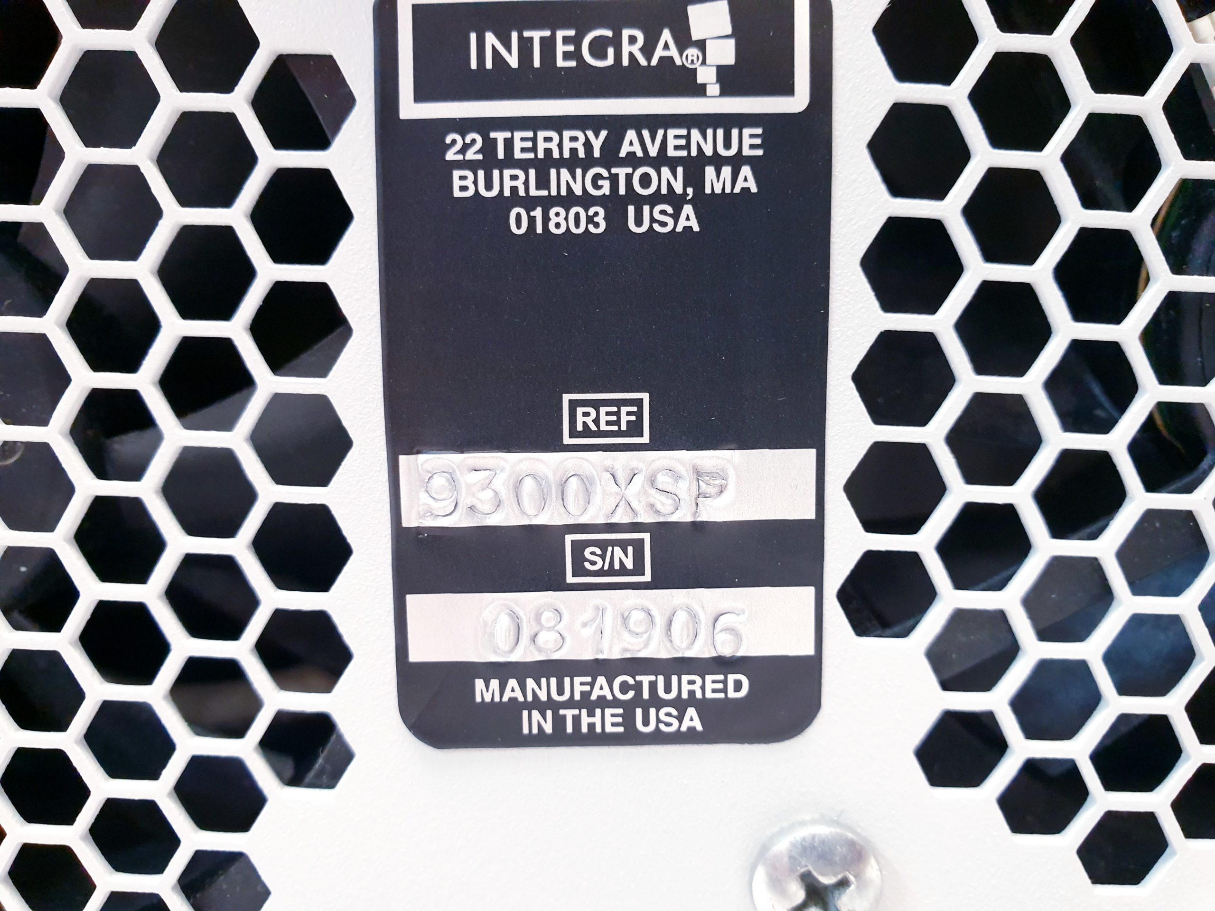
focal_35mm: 26
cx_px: 608
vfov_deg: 53.1
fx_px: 913
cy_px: 456
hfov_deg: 67.3
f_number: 2.4
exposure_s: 1/50
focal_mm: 4.3
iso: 320
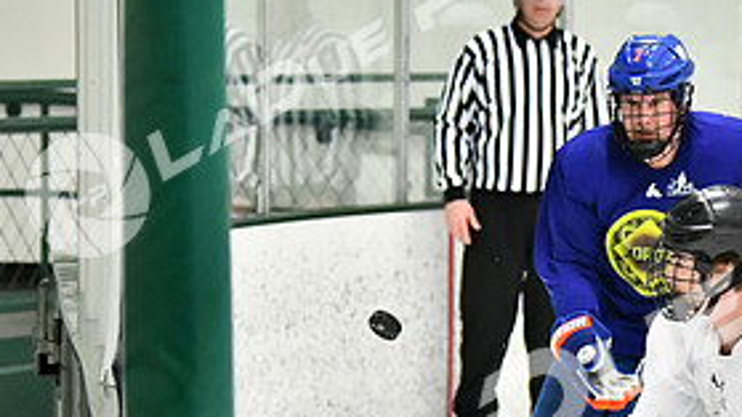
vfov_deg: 3.9
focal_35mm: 310
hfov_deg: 6.9
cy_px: 333
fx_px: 6102
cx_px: 641
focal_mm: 95
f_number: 2.8
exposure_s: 1/1600
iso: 6400
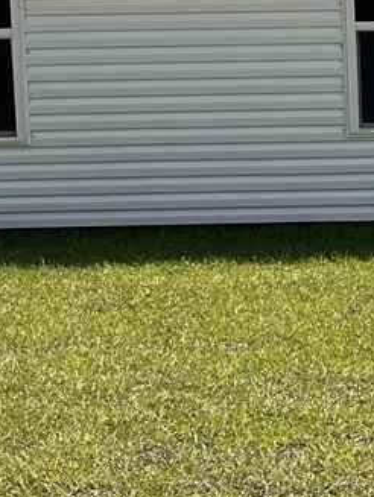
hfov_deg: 11.3
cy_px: 190
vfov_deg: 16.1
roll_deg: +1.5
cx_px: 675
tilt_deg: -4.8
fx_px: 1754
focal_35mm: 122
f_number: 1.6
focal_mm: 5.1
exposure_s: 1/4149
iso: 50
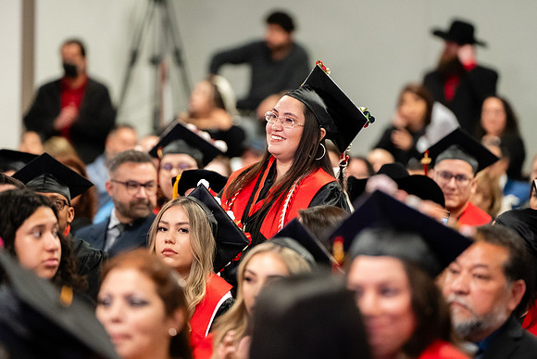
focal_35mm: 234
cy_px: 157
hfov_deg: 8.8
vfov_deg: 5.9
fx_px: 3486
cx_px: 274
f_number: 2.8
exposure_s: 1/200
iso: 5000
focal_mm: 180
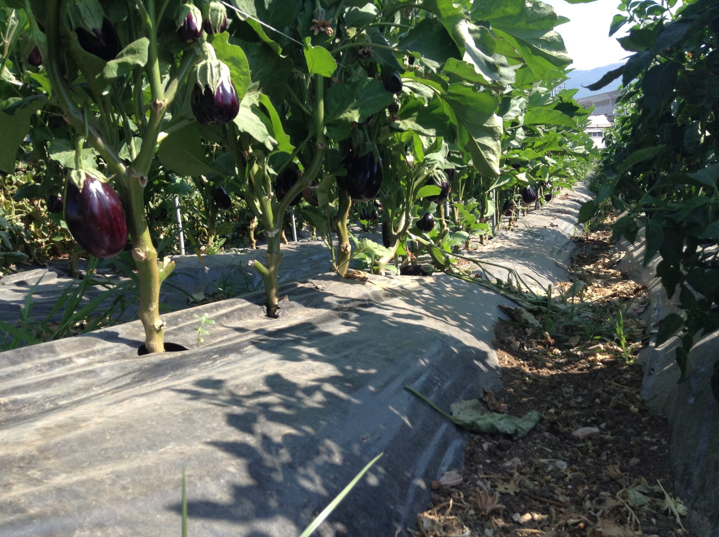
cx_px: 360
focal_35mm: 33
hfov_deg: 55.4
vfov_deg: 42.8
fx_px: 684
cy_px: 268
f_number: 2.4
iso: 25
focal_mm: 3.3
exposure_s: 1/452
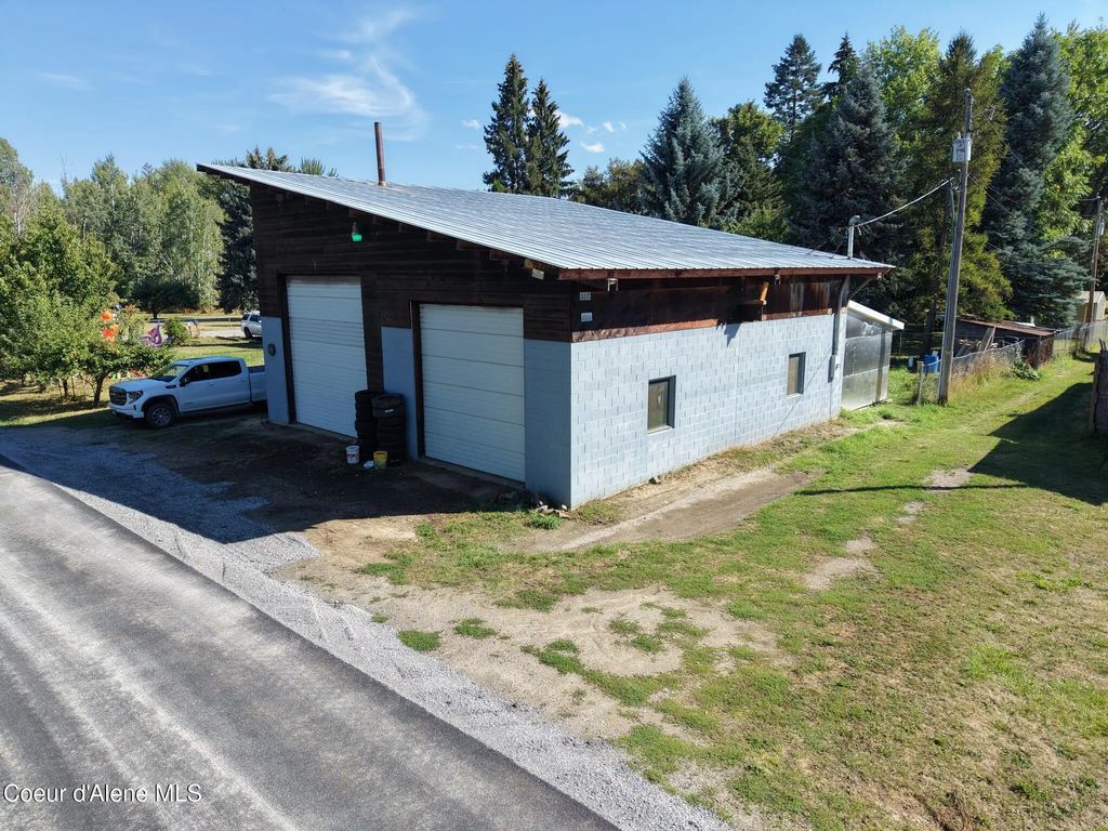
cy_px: 416
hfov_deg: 71.6
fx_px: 768
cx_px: 554
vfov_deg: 56.8
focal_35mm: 24
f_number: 1.8
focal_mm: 8.67
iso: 260
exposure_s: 1/3200
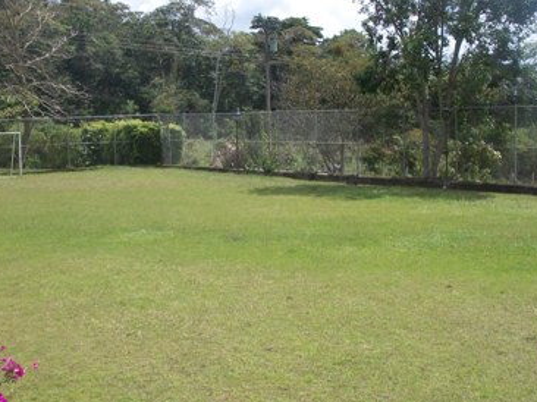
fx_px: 868
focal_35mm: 56
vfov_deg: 26.0
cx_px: 226
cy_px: 246
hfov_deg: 34.3
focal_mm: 5.7
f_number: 5.5
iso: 80
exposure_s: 1/400
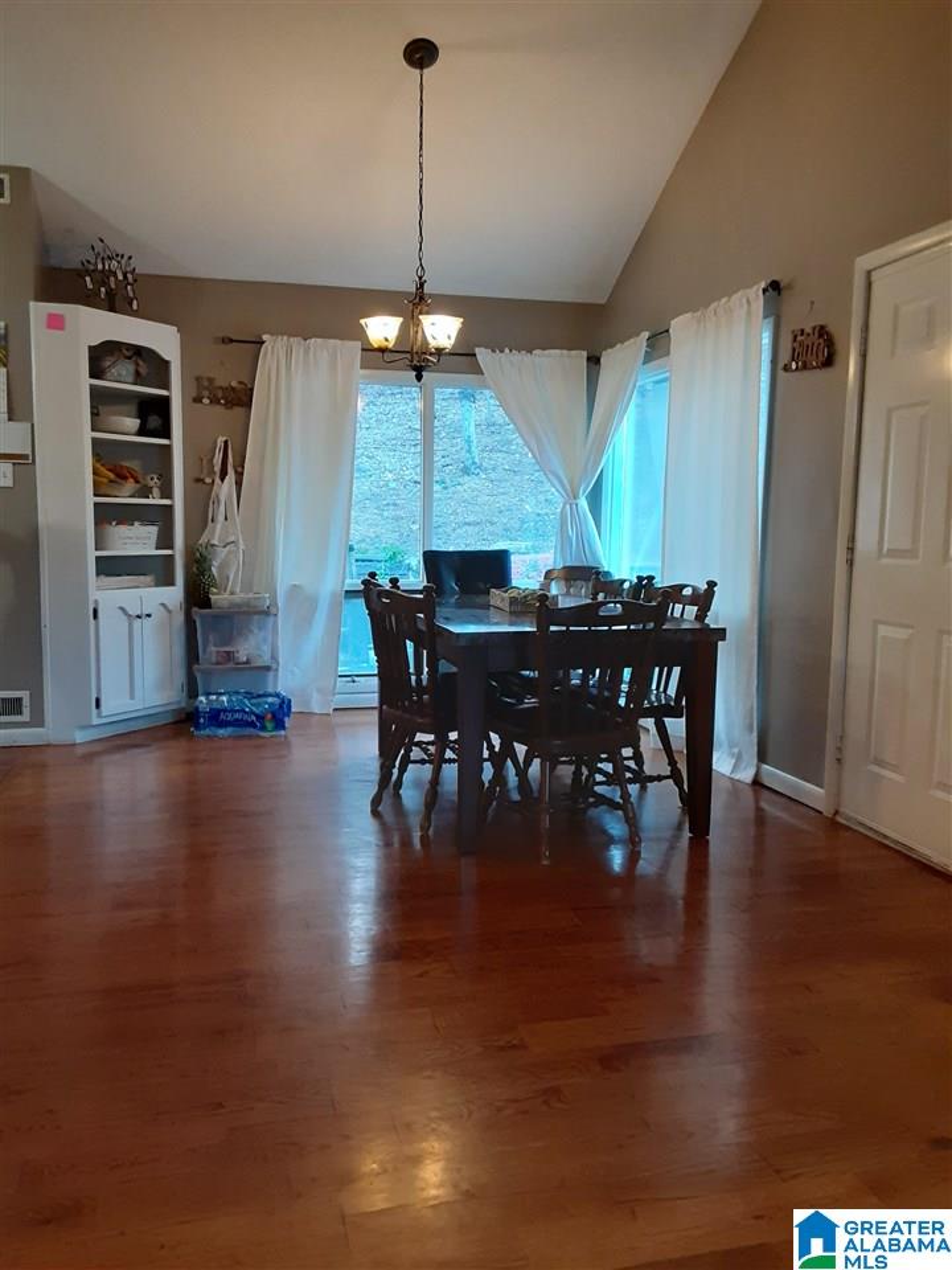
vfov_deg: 65.3
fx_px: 990
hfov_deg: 51.4
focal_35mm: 27
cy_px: 635
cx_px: 476
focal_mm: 2.91
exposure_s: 1/40
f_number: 1.9
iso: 250
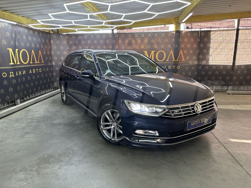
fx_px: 174
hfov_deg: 71.6
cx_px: 126
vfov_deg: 56.8
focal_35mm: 24
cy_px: 94
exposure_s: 1/123
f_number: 1.78
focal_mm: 6.86
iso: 100
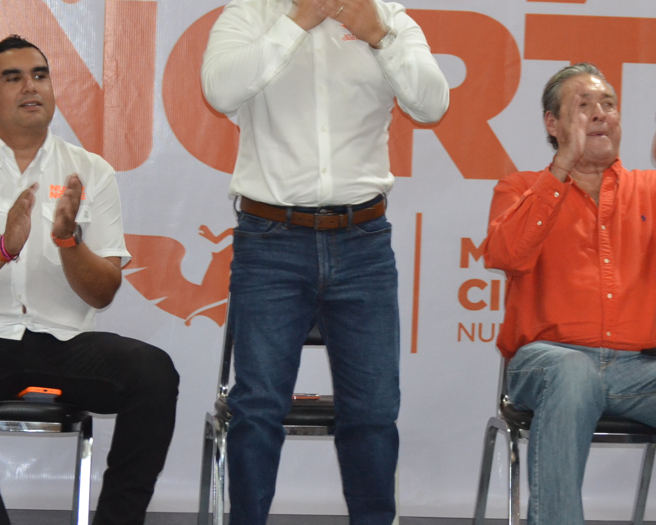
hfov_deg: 12.1
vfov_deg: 9.6
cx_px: 326
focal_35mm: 160
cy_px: 162
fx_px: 3107
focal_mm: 60
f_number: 4
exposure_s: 1/60
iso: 1800
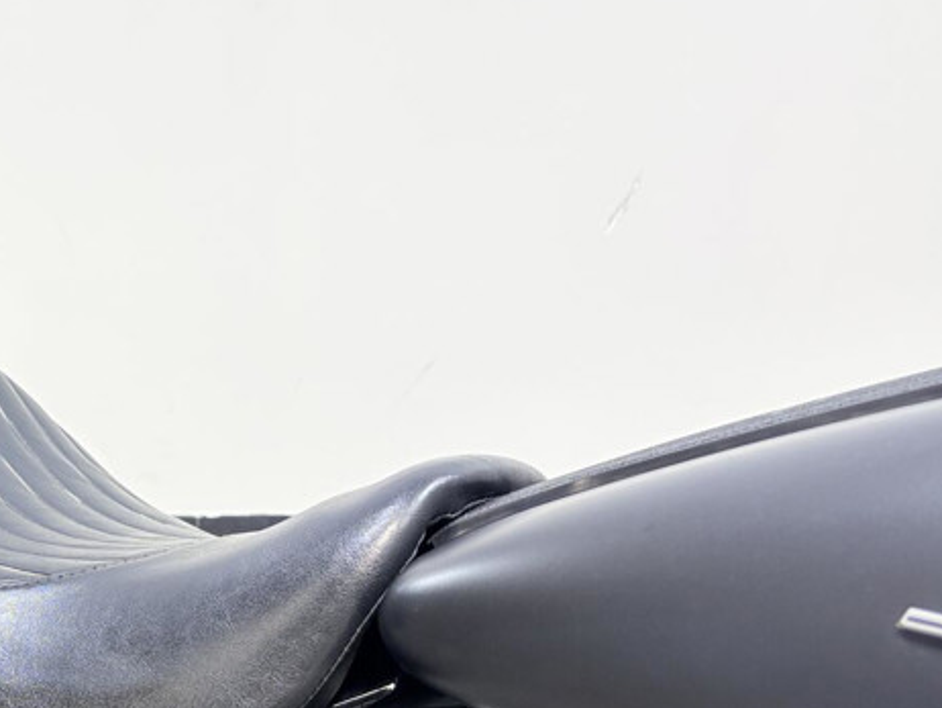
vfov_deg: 23.9
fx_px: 1634
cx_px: -142
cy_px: 606
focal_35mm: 60
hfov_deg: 28.6
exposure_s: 1/120
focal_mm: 5.96
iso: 50
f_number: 1.6
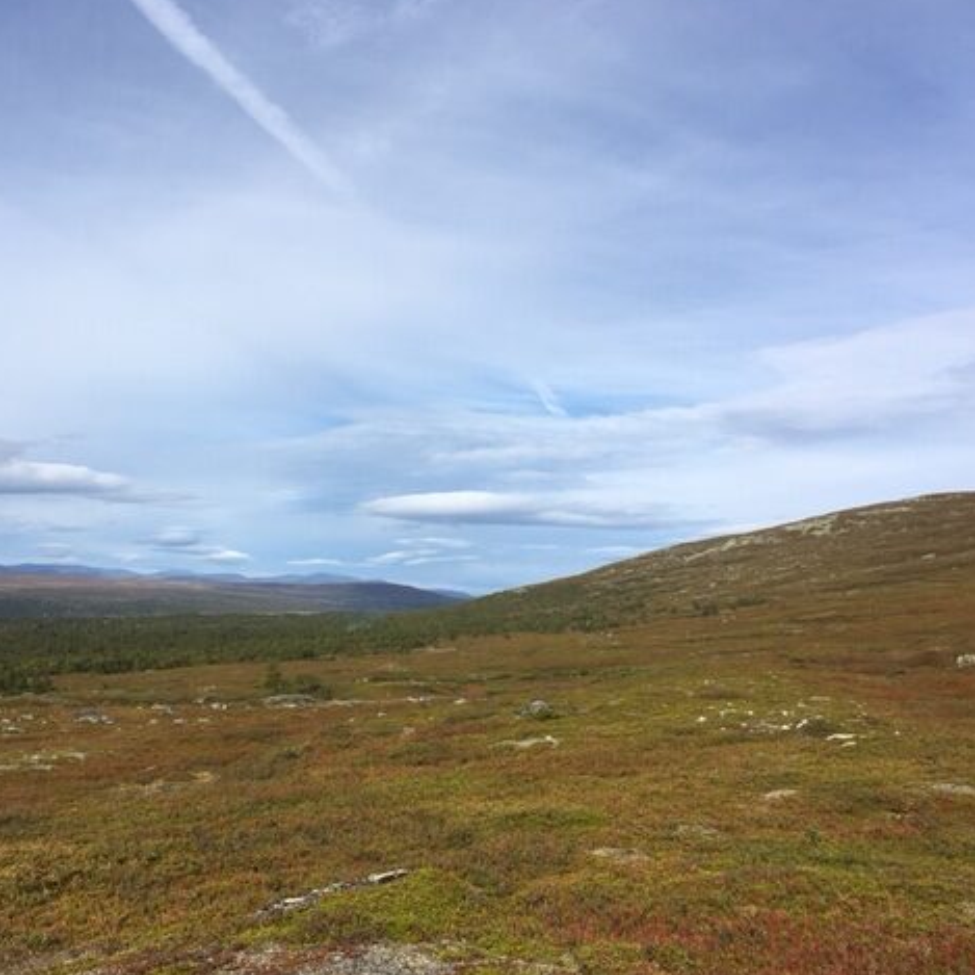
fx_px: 1115
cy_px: 484
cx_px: 387
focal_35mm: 35
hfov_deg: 46.9
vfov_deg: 47.2
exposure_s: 1/2262
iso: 25
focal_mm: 4.15
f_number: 2.2
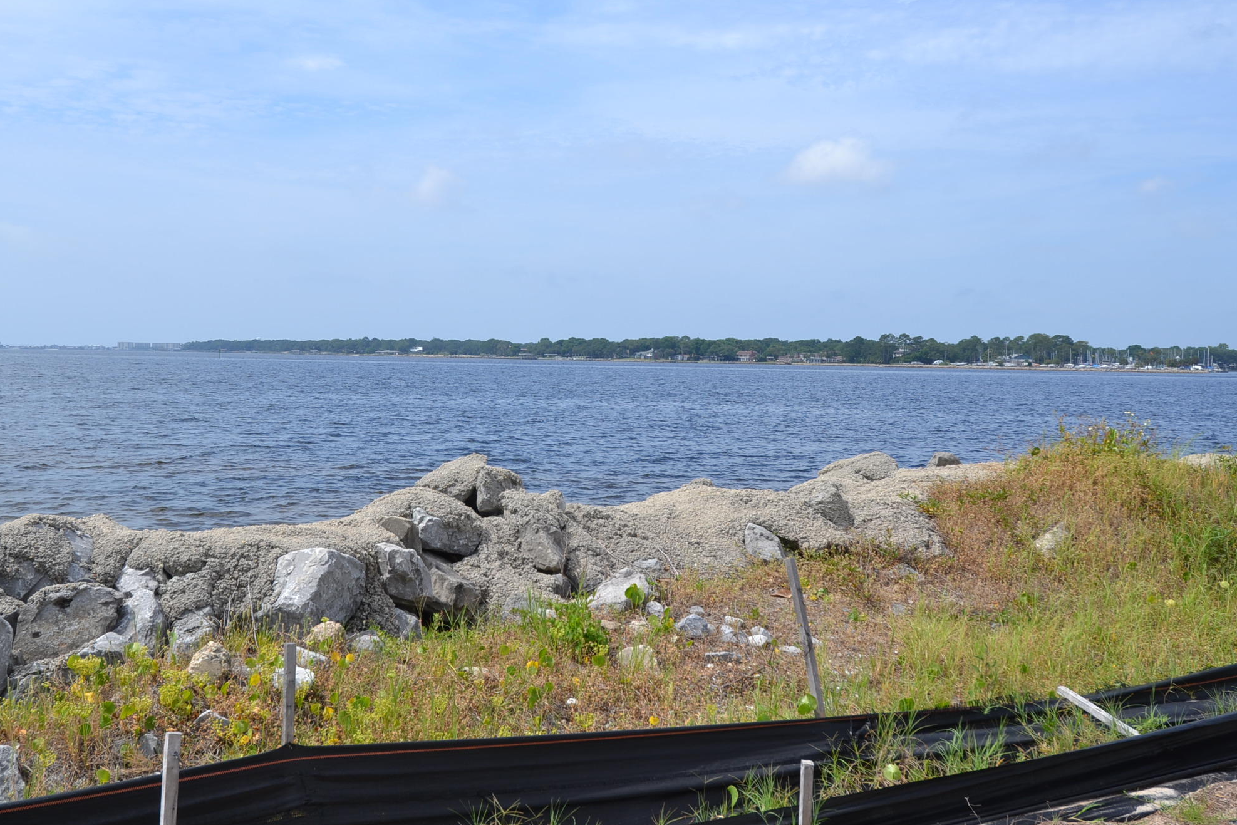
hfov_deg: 46.3
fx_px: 1443
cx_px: 529
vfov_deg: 31.9
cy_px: 358
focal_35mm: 42
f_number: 9
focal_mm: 24
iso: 100
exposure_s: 1/320
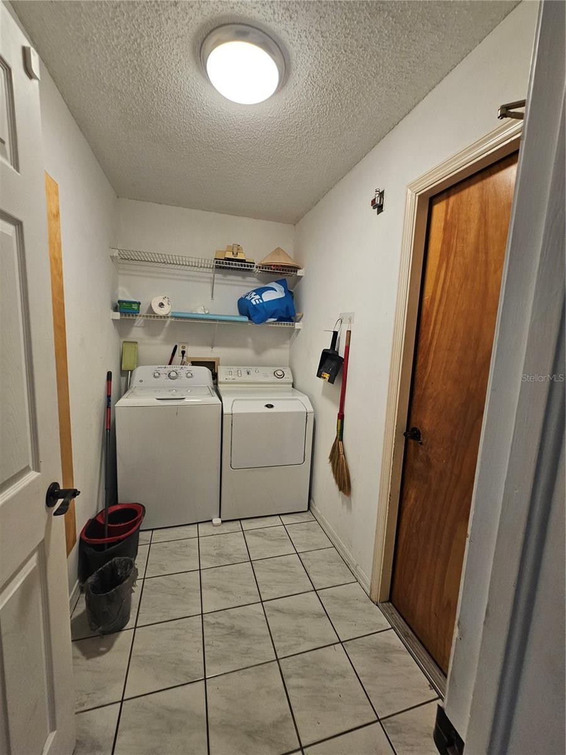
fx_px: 283
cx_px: 283
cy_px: 378
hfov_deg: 89.9
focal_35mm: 13
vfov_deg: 106.2
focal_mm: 2.2
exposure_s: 1/60
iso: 160
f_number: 2.2
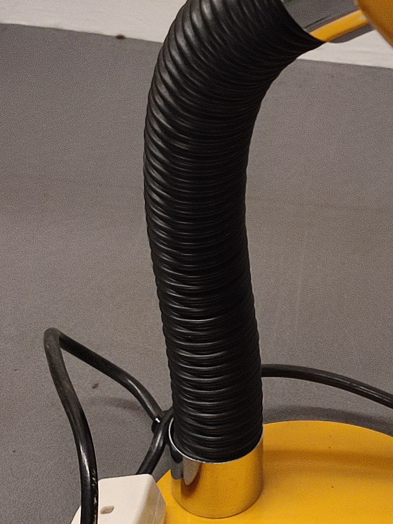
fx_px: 1150
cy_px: 227
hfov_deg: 18.8
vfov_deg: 25.6
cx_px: 403
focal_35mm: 76
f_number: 1.9
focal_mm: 6.04
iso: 564
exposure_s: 1/33
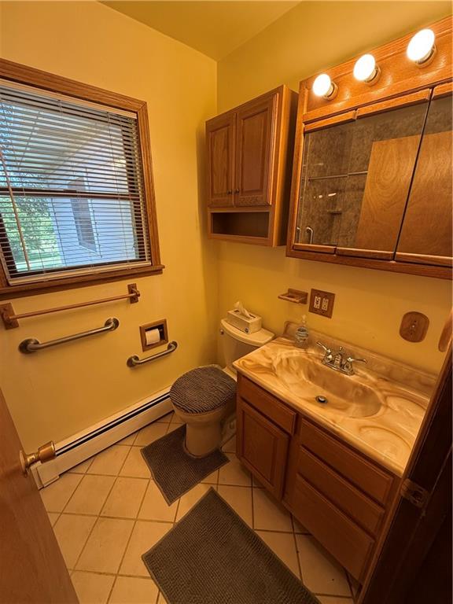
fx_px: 244
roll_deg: -0.2
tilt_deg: -18.6
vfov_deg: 102.1
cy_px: 302
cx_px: 226
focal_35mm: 14
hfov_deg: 85.7
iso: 200
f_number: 2.2
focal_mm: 2.22
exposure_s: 1/120
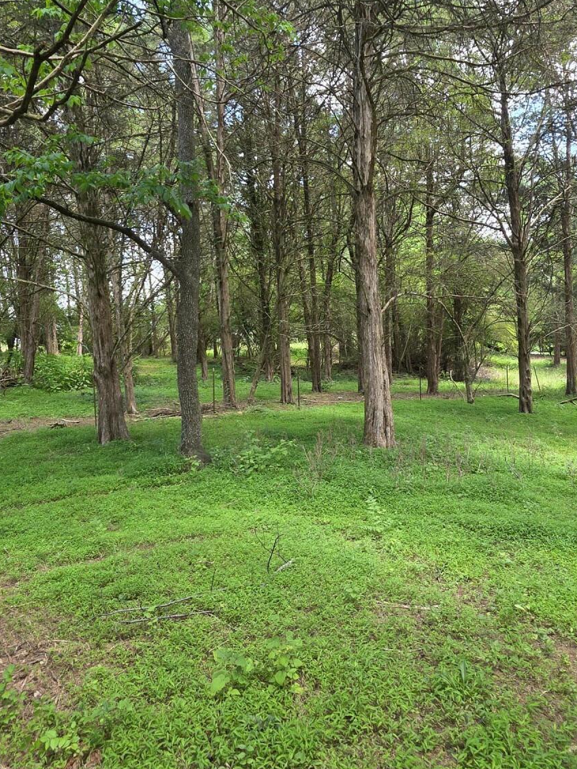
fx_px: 511
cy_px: 384
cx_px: 288
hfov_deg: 58.9
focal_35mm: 23
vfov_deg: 73.9
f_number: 1.9
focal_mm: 2.2
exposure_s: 1/120
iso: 50
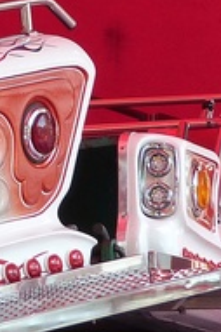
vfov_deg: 6.0
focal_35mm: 338
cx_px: -66
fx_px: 3118
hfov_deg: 4.0
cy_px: -183
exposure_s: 1/60
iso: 125
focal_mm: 11
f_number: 3.3
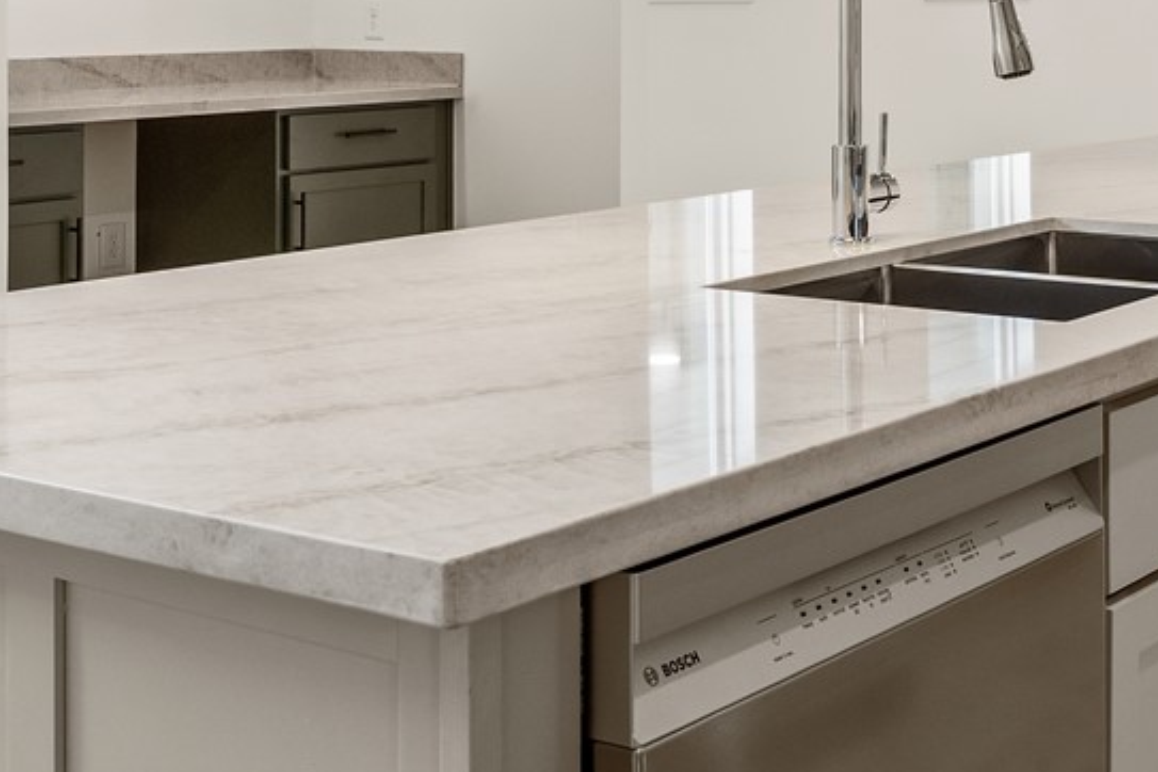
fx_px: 2059
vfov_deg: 20.6
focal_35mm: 64
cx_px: 908
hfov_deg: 30.7
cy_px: 28
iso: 200
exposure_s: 1/2.5
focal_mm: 16
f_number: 9
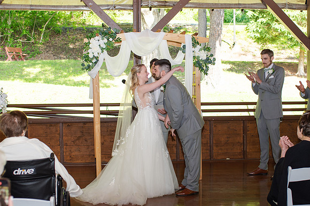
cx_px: 156
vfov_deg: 22.1
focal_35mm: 61
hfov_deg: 32.8
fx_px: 527
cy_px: 114
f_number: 3.2
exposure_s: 1/200
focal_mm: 35
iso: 110
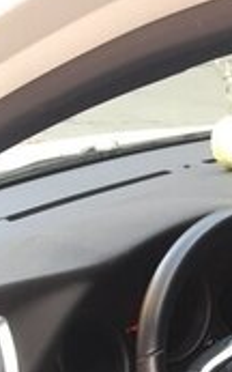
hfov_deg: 14.0
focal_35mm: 88
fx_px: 891
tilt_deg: -32.2
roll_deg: -1.8
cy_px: 507
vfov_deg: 21.0
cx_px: 339
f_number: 2.2
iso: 40
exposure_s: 1/33
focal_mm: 4.15
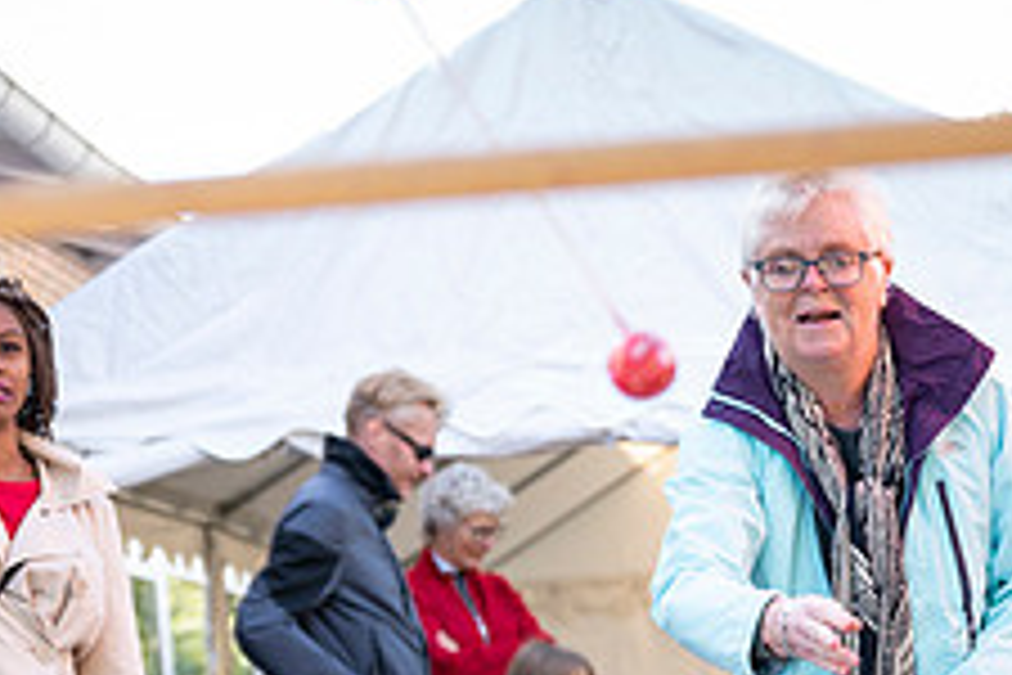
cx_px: 832
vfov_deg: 11.0
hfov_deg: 16.4
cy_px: 587
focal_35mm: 124
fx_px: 3486
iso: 400
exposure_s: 1/500
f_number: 2.8
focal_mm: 48
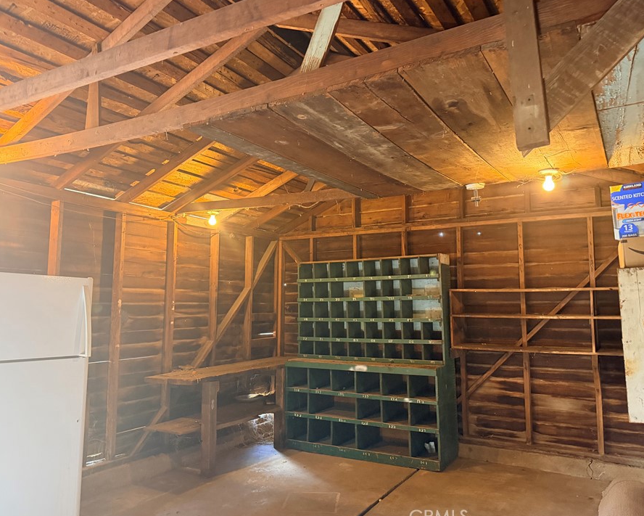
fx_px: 515
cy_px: 248
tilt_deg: +6.4
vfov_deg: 53.2
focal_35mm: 27
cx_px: 321
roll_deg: +0.9
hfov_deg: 64.1
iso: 800
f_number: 1.78
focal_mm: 6.76
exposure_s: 1/46
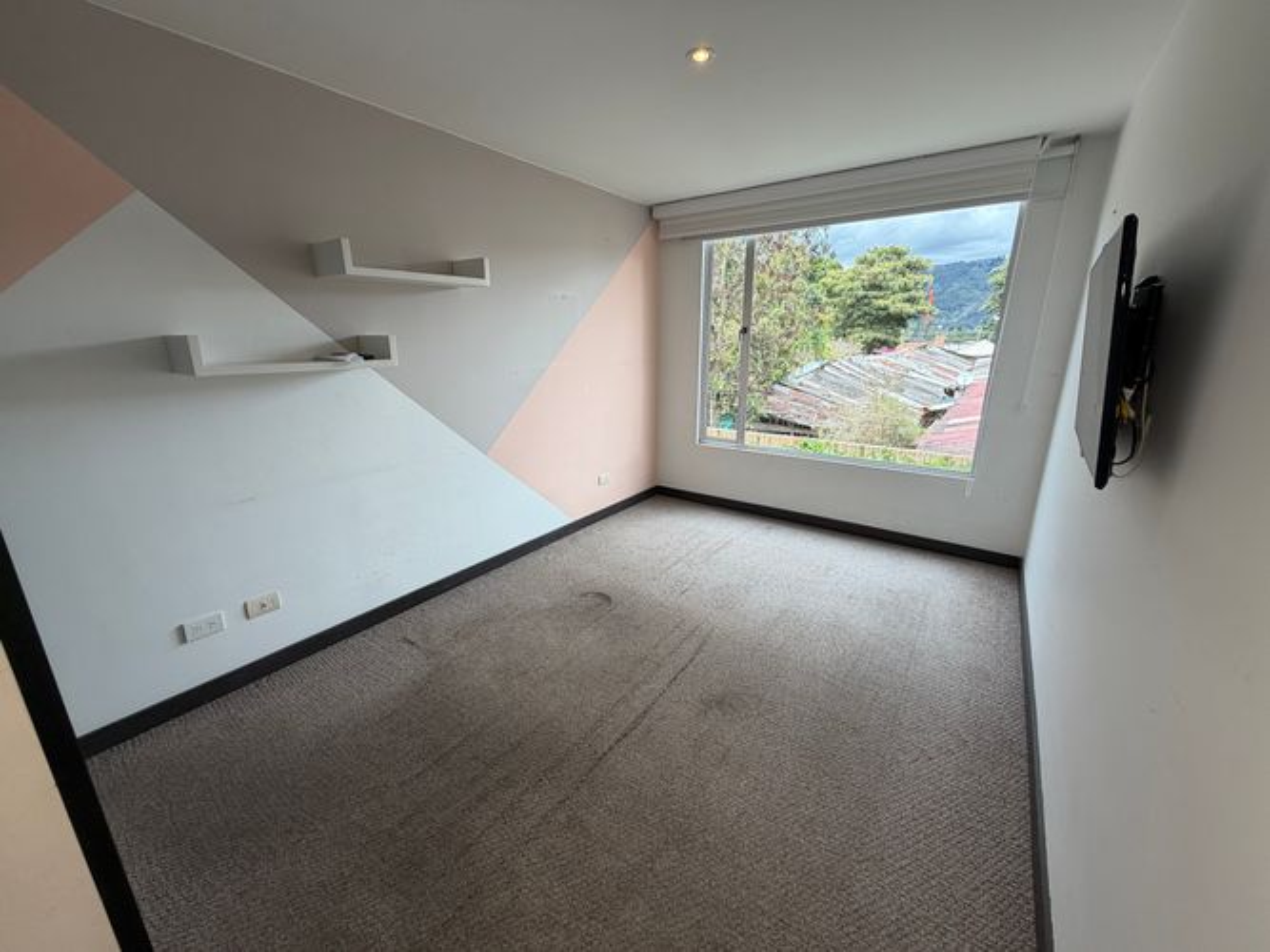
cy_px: 476
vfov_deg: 85.7
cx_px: 635
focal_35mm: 14
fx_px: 514
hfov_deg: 102.1
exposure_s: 1/125
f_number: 2.2
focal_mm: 2.22
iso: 40
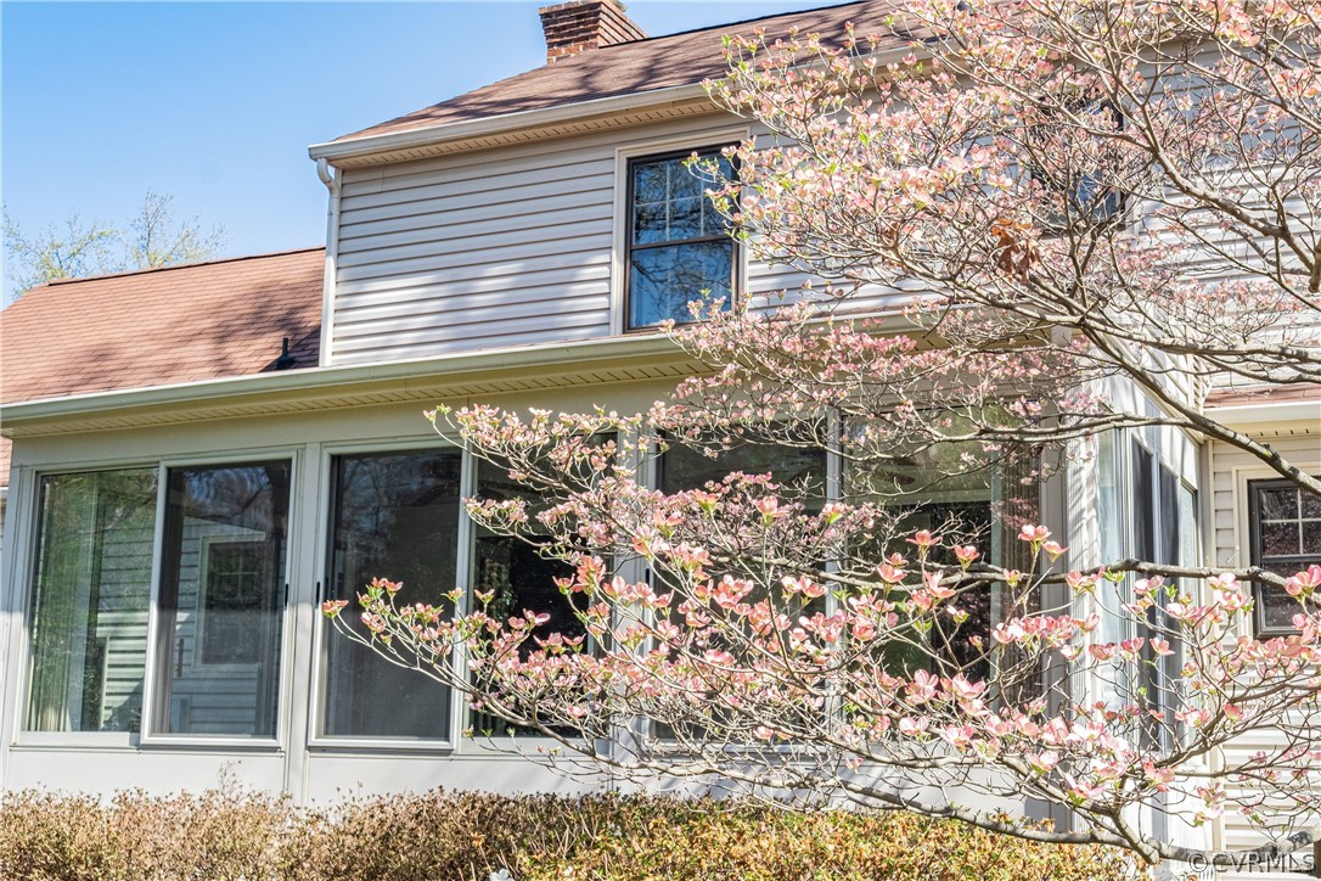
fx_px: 1504
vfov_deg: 32.6
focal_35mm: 41
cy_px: 440
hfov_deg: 47.4
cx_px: 660
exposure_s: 1/200
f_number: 10
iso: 640
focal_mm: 27
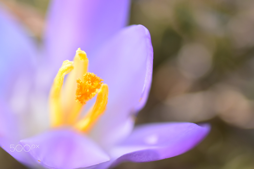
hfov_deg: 15.2
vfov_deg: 10.2
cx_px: 127
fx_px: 952
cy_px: 84
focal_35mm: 135
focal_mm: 90
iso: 400
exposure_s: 1/200
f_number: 10
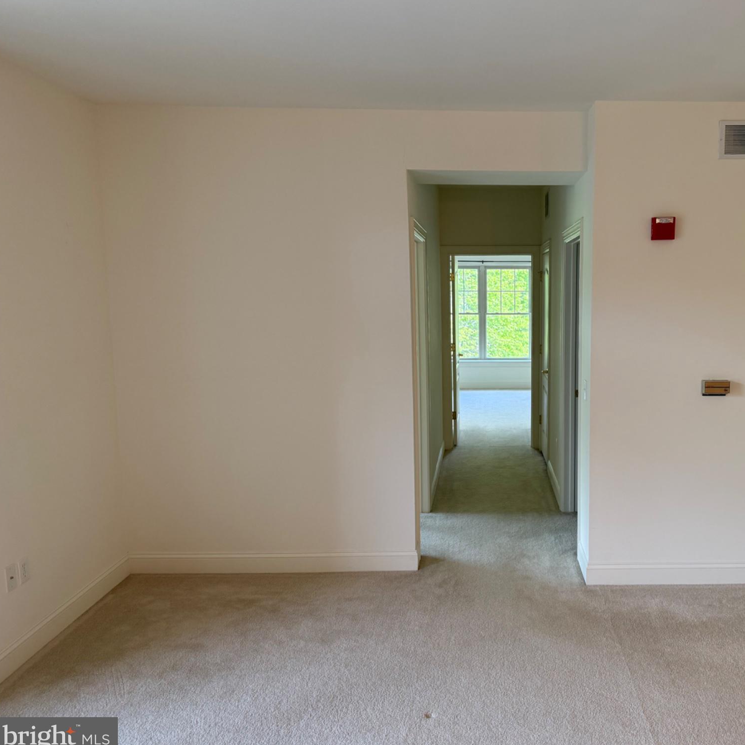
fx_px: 706
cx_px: 503
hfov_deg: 54.4
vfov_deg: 55.6
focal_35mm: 29
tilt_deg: -7.4
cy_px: 376
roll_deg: +0.2
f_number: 1.78
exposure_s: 1/121
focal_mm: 6.76
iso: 160
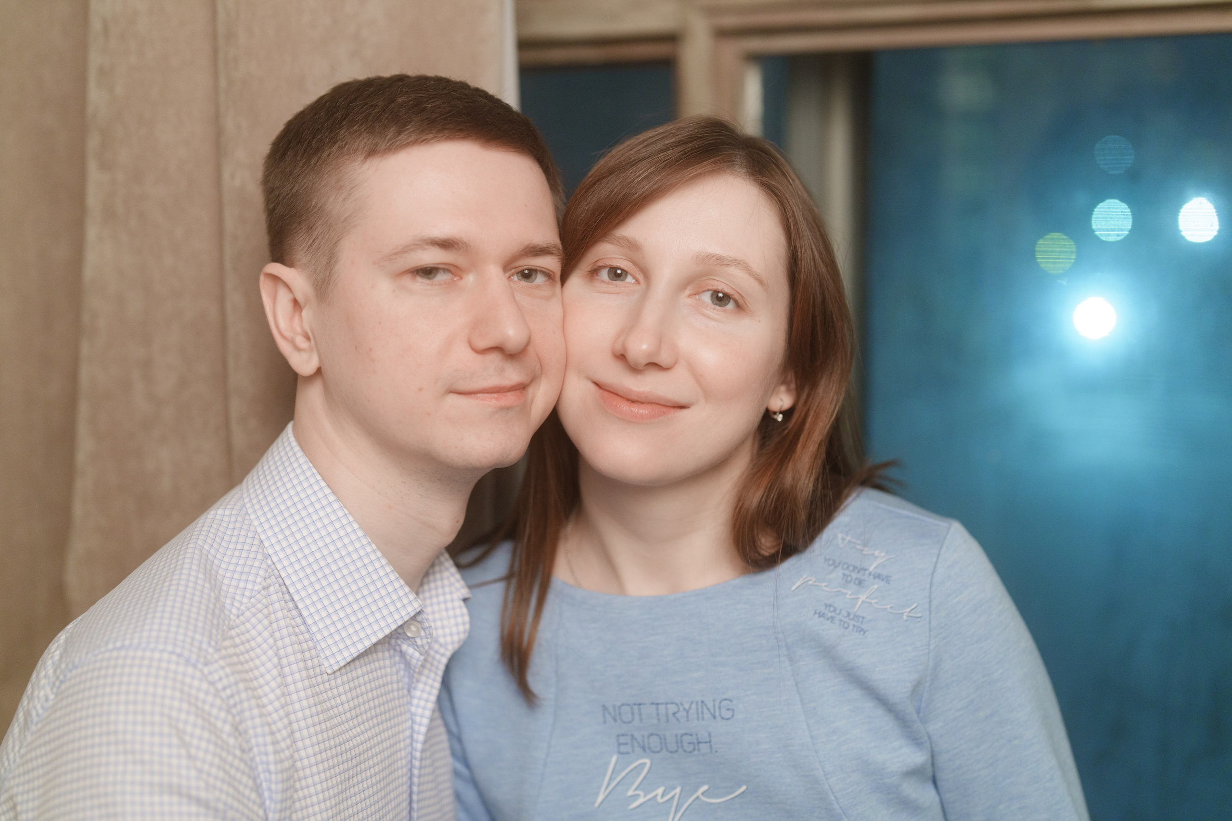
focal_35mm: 50
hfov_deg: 39.6
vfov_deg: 27.0
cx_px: 616
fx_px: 1711
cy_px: 410
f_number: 2
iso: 1000
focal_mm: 50
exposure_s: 1/80
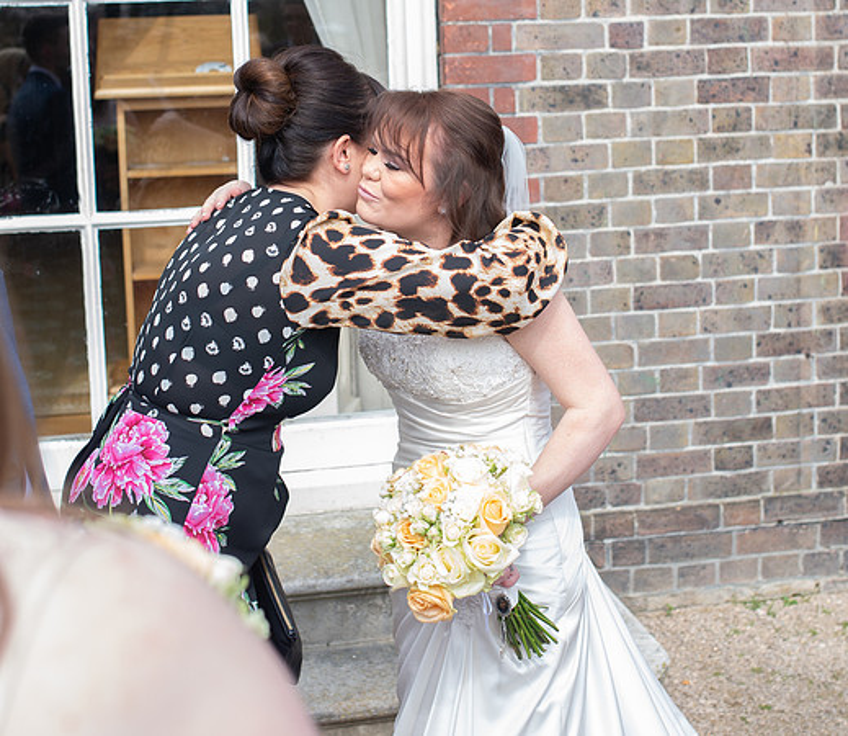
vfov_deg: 26.0
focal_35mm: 61
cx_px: 413
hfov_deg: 30.1
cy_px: 199
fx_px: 1576
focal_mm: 35
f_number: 3.5
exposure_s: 1/320
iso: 100
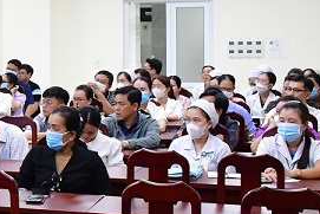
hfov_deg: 17.3
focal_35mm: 100
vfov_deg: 13.6
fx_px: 889
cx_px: -225
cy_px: 36
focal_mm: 18
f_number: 10
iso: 2800
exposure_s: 1/30
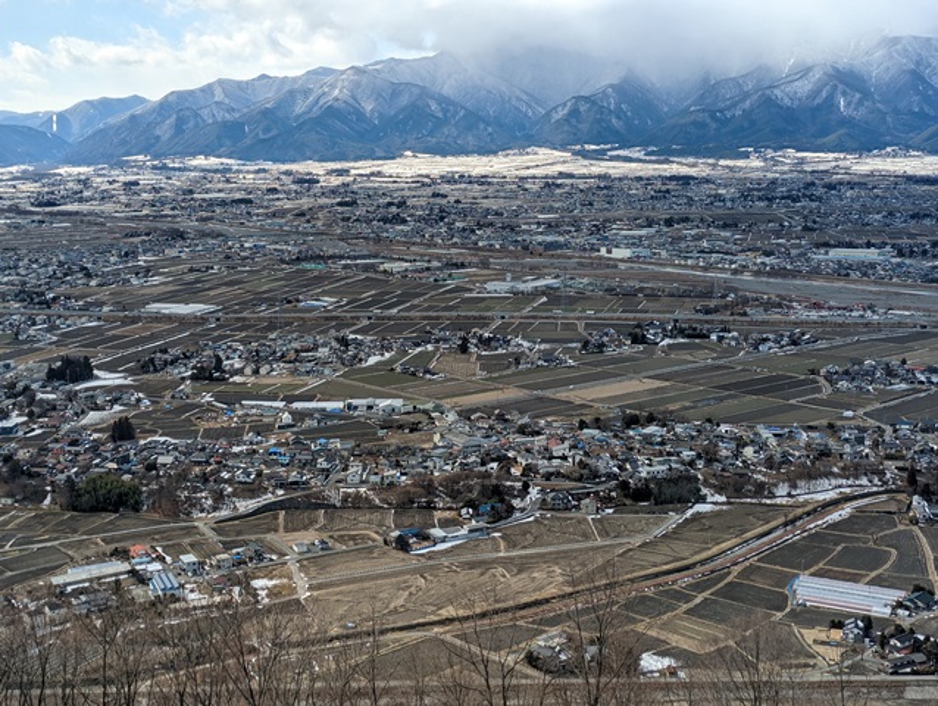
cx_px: 469
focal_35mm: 48
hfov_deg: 39.6
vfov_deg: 30.3
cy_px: 353
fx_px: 1302
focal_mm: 6.81
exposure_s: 1/1898
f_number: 1.85
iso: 52
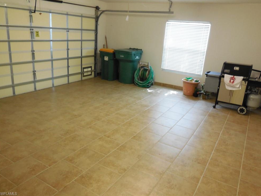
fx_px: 196
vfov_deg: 53.0
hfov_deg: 67.3
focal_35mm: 26
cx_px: 133
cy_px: 94
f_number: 3.1
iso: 400
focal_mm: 4.5
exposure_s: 1/25
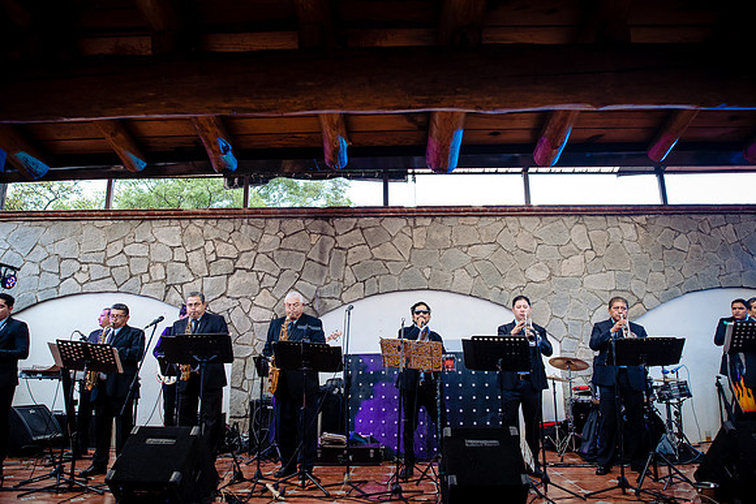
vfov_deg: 53.2
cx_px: 378
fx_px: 504
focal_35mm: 24
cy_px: 252
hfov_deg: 73.7
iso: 640
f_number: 2.8
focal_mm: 24
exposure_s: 1/200
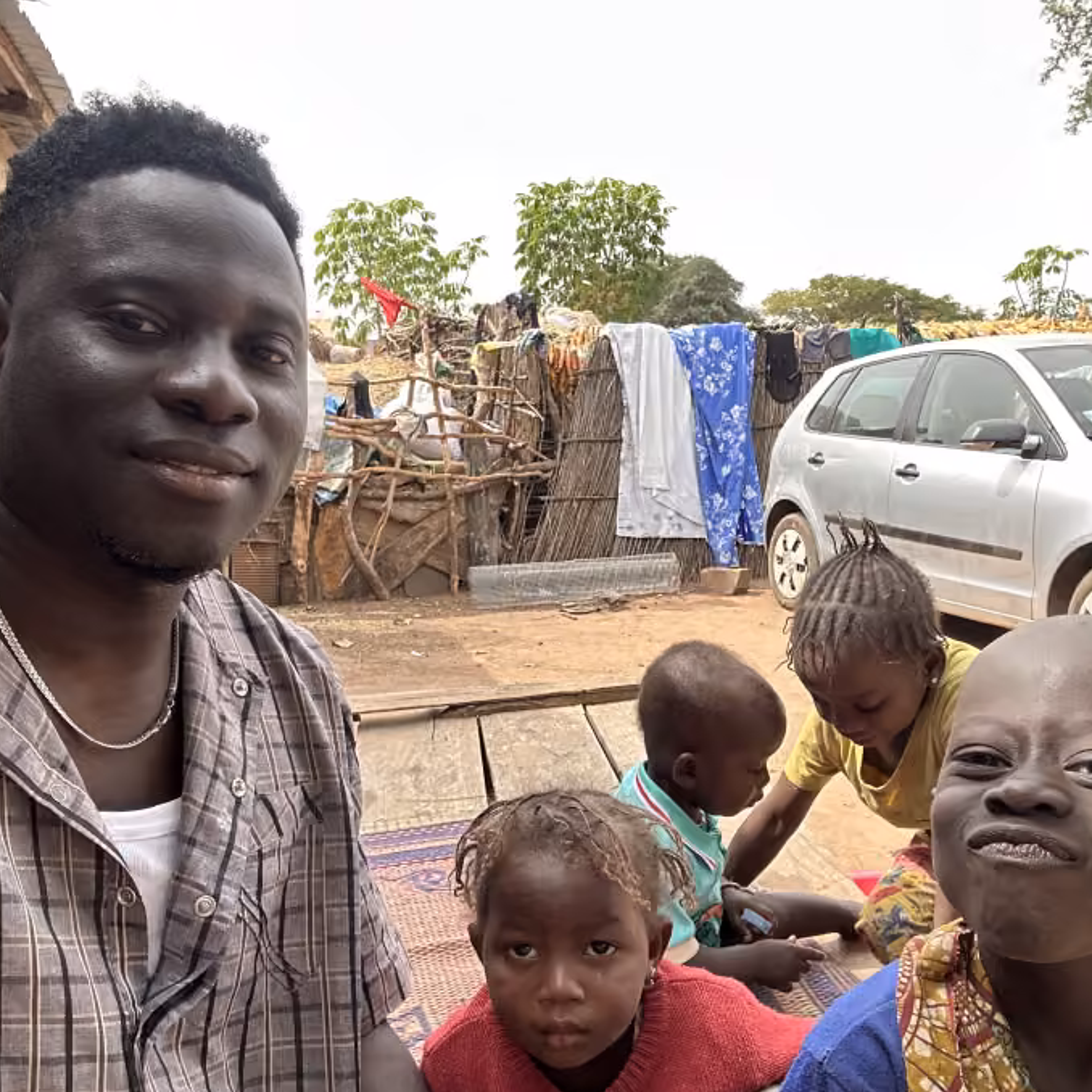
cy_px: 598
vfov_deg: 54.0
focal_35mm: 30
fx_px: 1071
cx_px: 599
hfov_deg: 53.9
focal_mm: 2.69
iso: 32
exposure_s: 1/172
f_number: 1.9
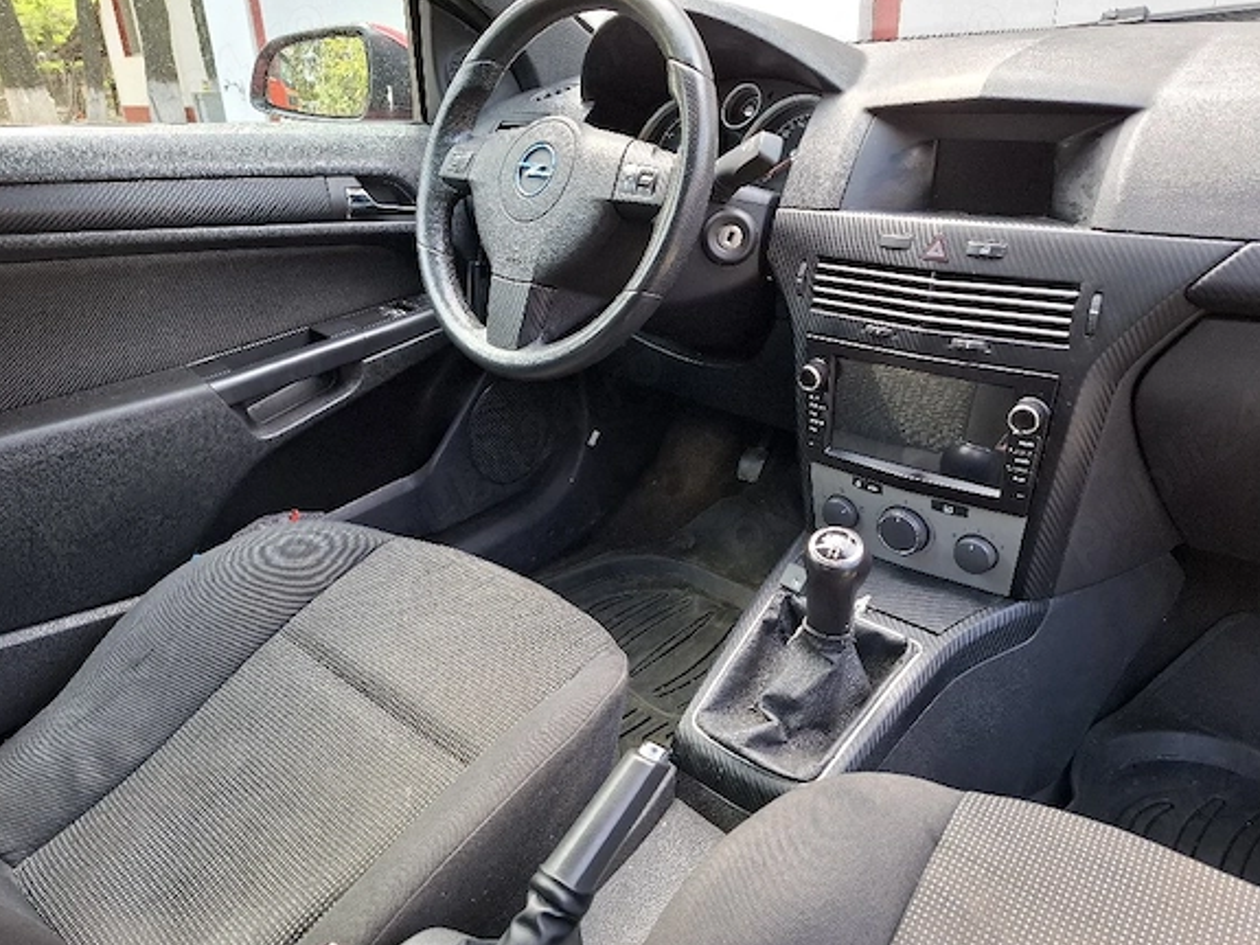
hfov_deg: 71.6
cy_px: 463
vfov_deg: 56.8
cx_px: 609
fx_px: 873
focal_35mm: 24
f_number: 1.8
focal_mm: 5.54
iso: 80
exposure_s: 1/100
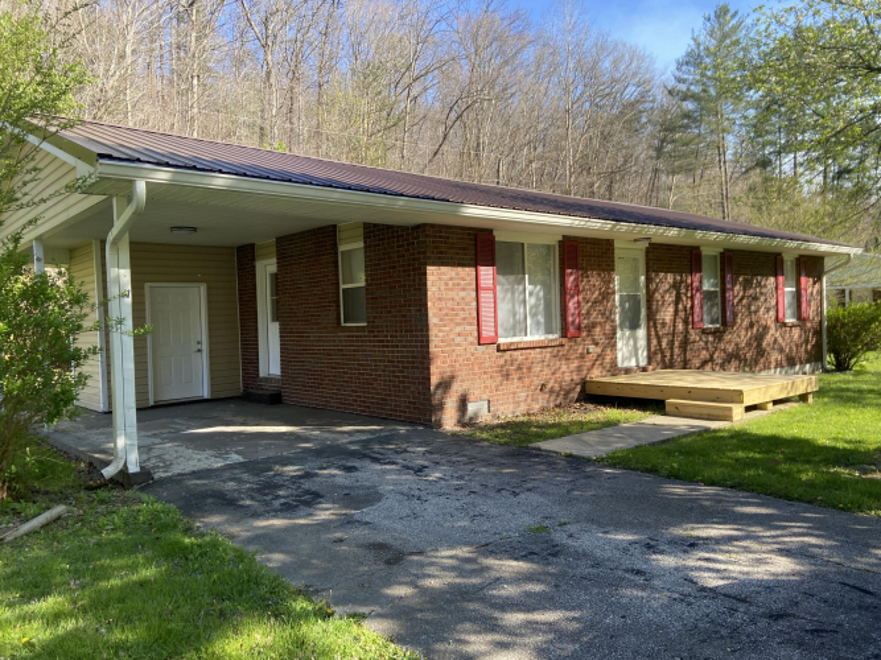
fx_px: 662
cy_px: 330
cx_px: 440
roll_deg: +2.7
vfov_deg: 53.0
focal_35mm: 26
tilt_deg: -2.7
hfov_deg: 67.3
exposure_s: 1/623
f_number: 1.8
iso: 32
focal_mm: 4.25
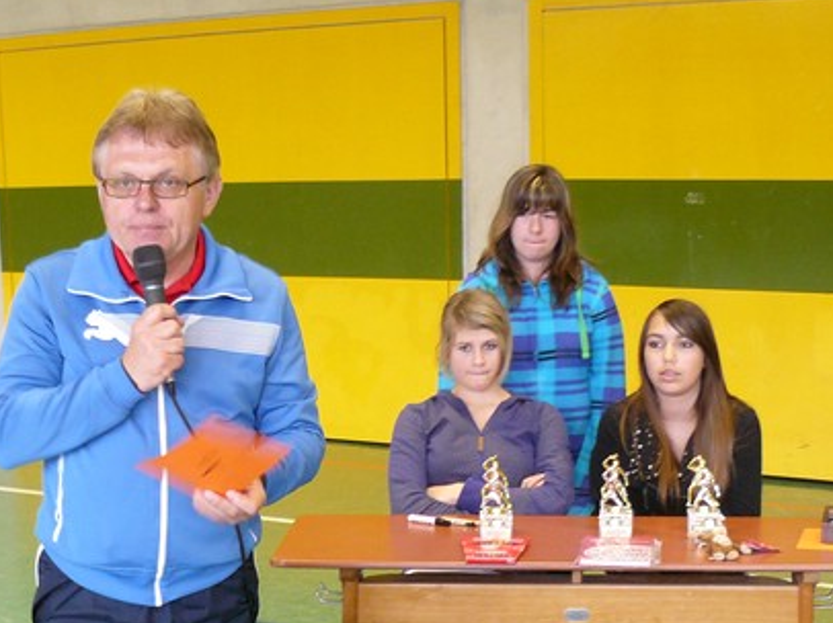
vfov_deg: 20.2
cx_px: 287
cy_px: 592
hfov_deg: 27.3
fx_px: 1708
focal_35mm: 71
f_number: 2.8
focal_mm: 6
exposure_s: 1/13
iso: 200
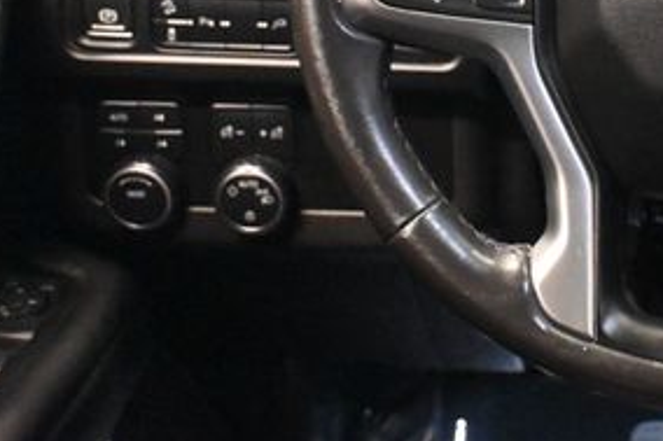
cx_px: 731
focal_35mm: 90
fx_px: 1651
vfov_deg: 14.9
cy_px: -42
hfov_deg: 21.5
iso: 12800
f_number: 4.5
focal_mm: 26.5
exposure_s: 1/50
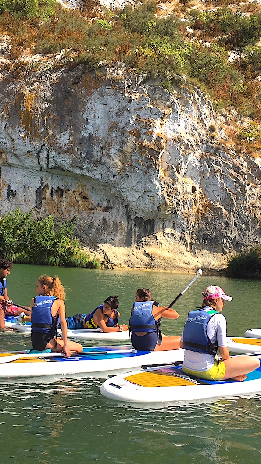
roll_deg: -3.1
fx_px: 529
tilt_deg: -0.4
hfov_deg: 27.7
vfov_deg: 47.4
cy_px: 236
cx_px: 110
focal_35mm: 43
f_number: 2.2
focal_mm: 4.15
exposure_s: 1/1508
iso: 25
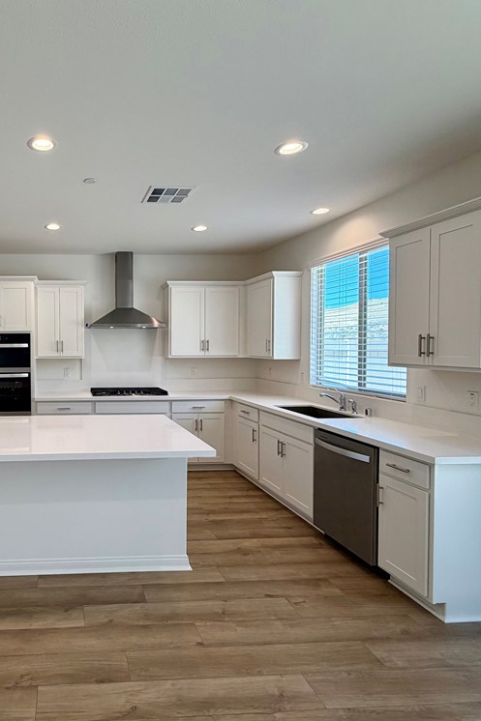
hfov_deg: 56.6
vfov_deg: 84.0
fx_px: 401
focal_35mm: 20
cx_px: 85
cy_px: 354
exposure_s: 1/120
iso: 100
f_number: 2.2
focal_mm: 2.22
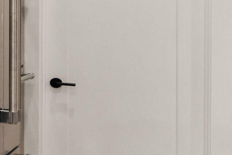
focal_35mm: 92
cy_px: 25
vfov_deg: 14.8
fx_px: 593
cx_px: -383
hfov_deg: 13.2
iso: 800
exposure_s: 1/15
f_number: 13
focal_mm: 14
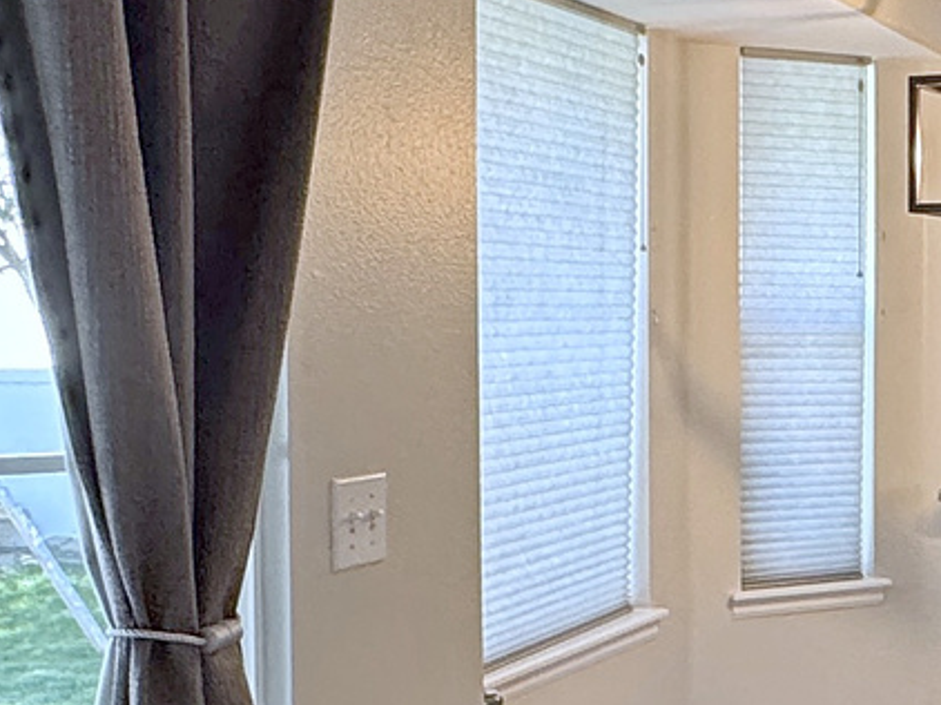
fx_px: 1847
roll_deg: -0.1
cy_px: 431
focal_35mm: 68
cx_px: 943
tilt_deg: -3.5
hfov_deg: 27.0
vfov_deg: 21.6
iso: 320
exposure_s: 1/120
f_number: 2.2
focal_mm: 2.22
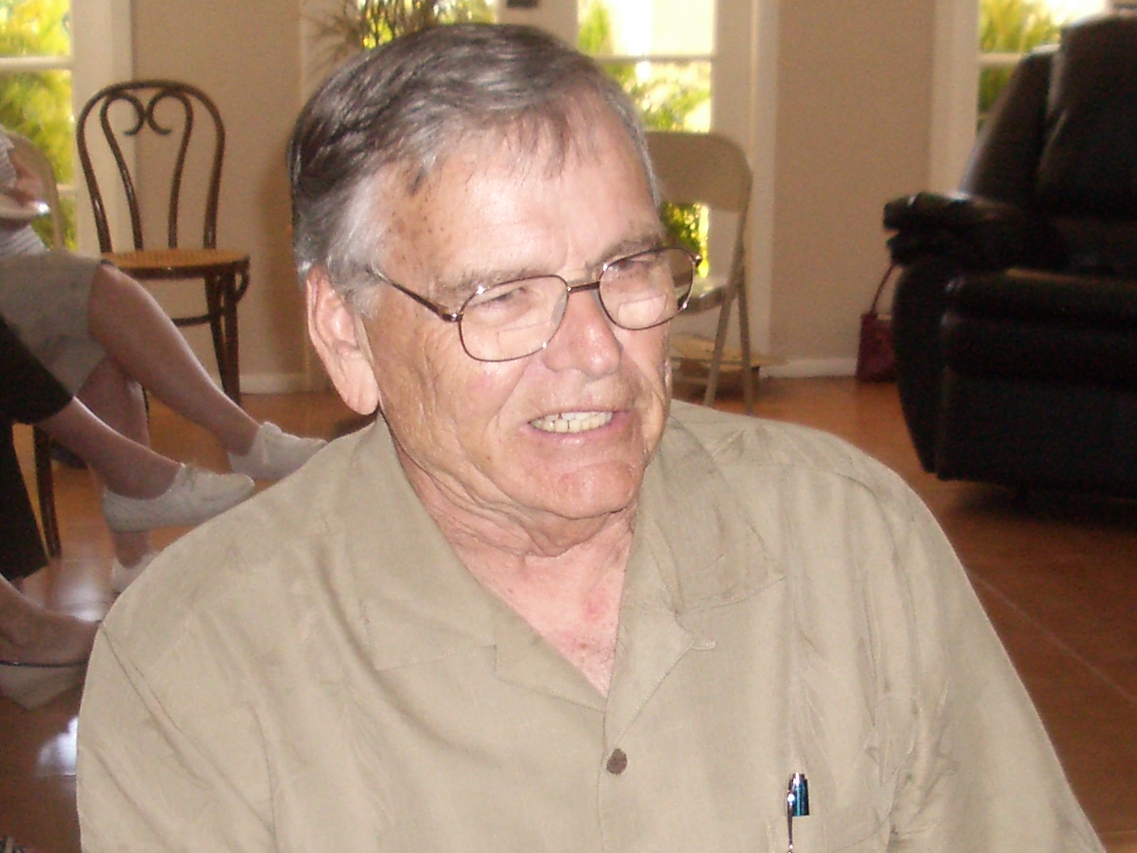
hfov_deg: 26.7
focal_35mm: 73
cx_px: 590
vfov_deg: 20.0
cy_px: 683
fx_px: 2398
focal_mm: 5.8
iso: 200
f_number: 2.6
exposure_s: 1/60
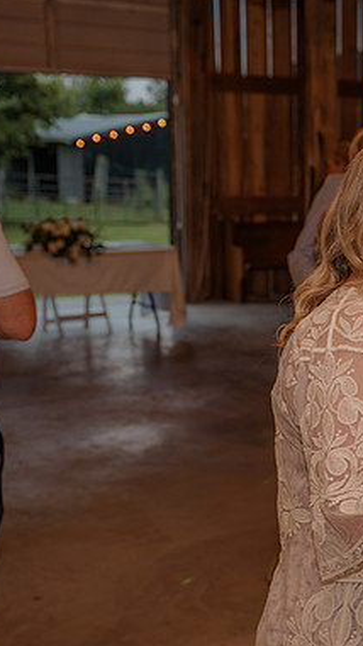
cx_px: 414
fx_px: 1148
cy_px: 322
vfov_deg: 31.4
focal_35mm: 67
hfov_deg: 17.3
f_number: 4
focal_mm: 42
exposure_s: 1/80
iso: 320
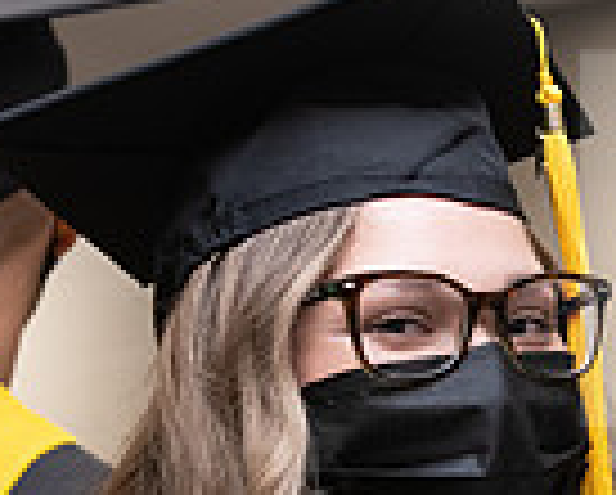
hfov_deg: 11.0
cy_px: 596
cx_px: 445
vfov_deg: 8.7
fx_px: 3195
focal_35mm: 175
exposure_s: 1/125
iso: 1250
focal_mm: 44
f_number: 4
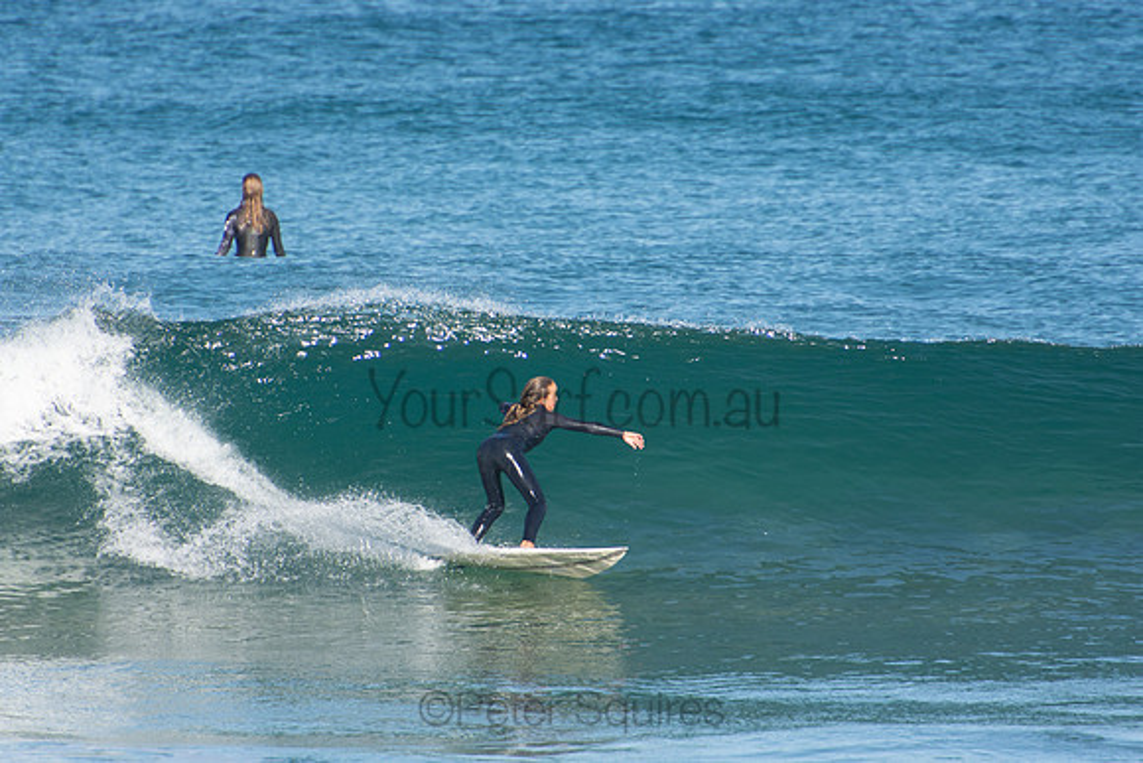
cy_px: 382
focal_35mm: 600
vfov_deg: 2.3
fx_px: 19054
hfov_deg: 3.4
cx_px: 572
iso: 360
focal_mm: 400
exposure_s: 1/1250
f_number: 5.6
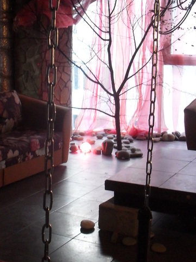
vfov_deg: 29.8
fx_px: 491
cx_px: 60
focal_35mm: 65
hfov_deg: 22.5
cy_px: 105
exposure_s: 1/15
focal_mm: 6.3
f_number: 2.8
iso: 200
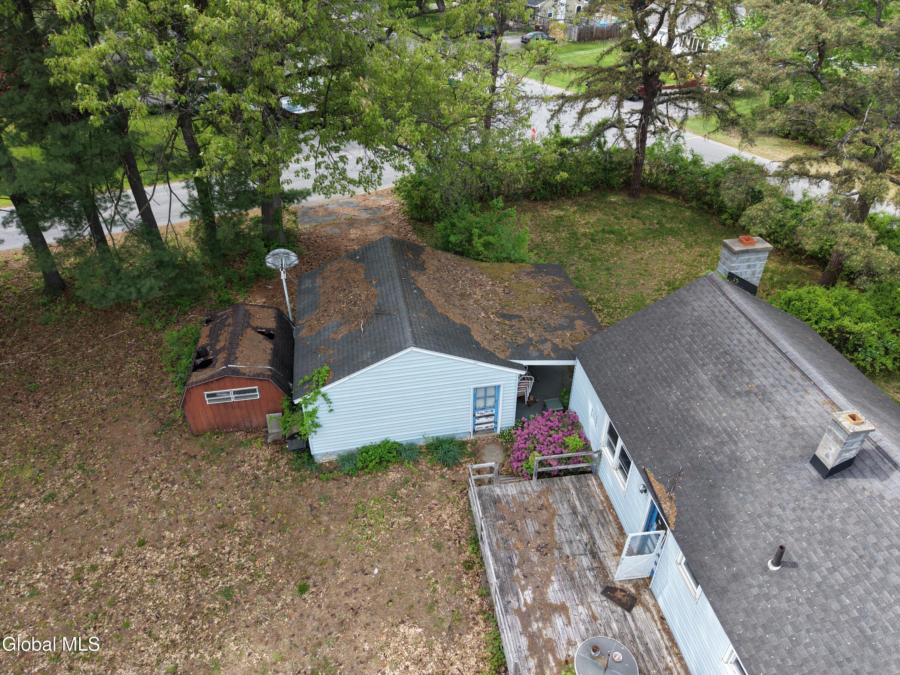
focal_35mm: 24
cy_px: 338
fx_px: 624
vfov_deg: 56.8
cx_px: 450
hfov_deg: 71.6
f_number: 1.8
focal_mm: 8.67
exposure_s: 1/1000
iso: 140
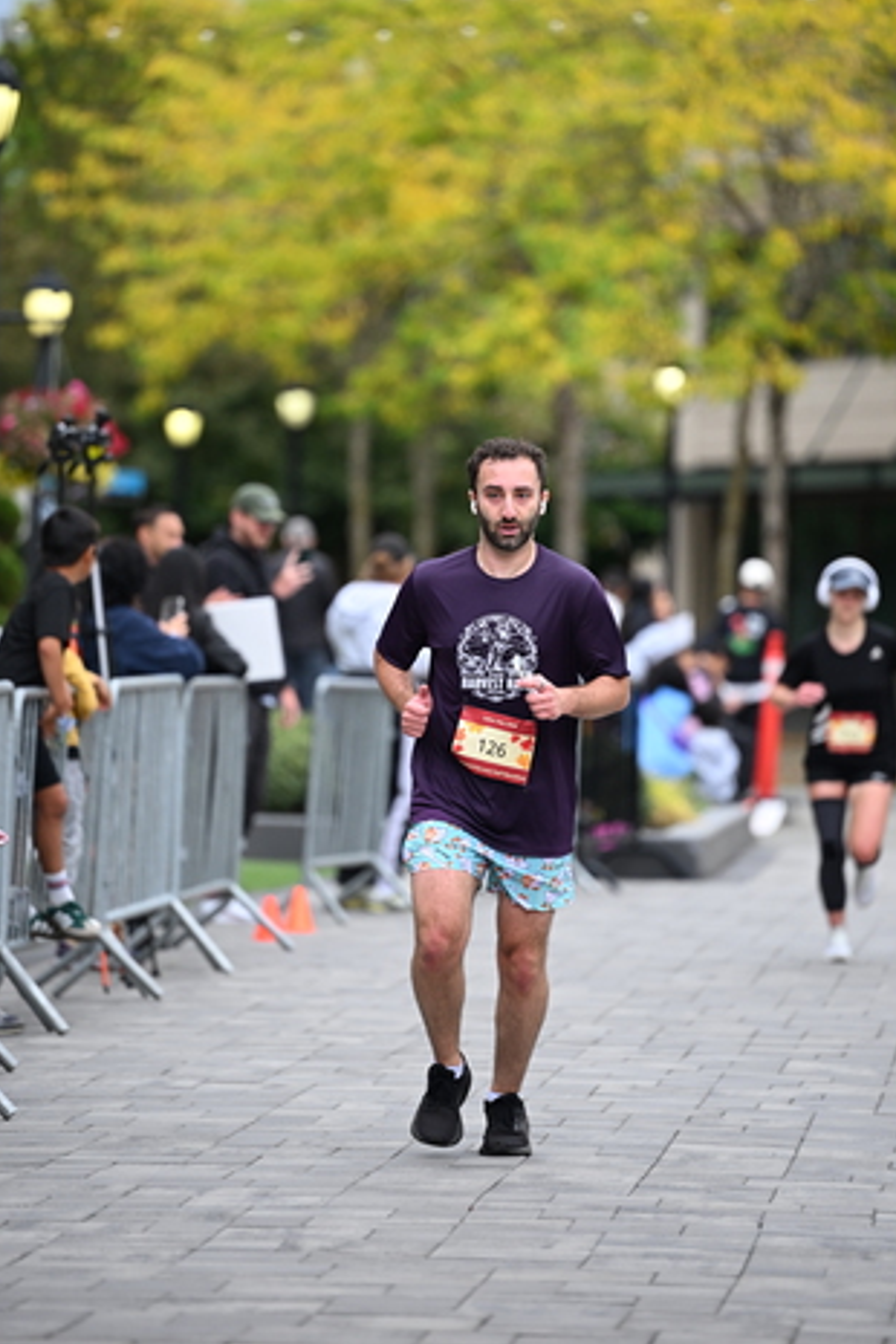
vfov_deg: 9.7
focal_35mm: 213
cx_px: 441
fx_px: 7951
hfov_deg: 6.4
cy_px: 561
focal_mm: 180
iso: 640
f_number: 2.8
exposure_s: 1/2000
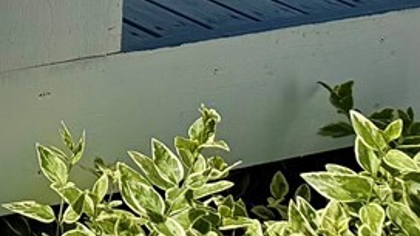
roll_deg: -0.7
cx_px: -649
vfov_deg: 6.8
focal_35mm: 154
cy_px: -558
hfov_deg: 11.2
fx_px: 1715
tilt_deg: -3.1
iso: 80
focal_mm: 6.76
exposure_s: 1/6173
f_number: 1.78
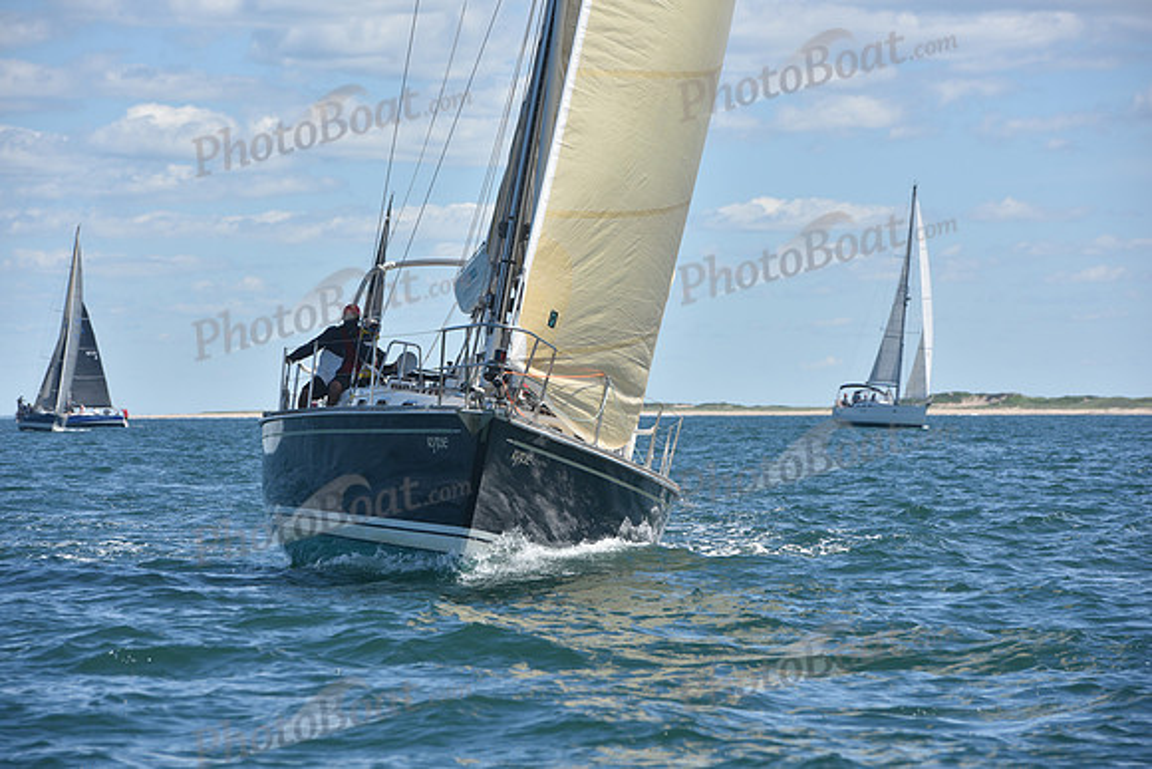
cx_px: 576
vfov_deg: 6.9
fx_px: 6401
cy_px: 384
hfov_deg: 10.3
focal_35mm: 200
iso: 250
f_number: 9
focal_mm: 200
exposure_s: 1/800
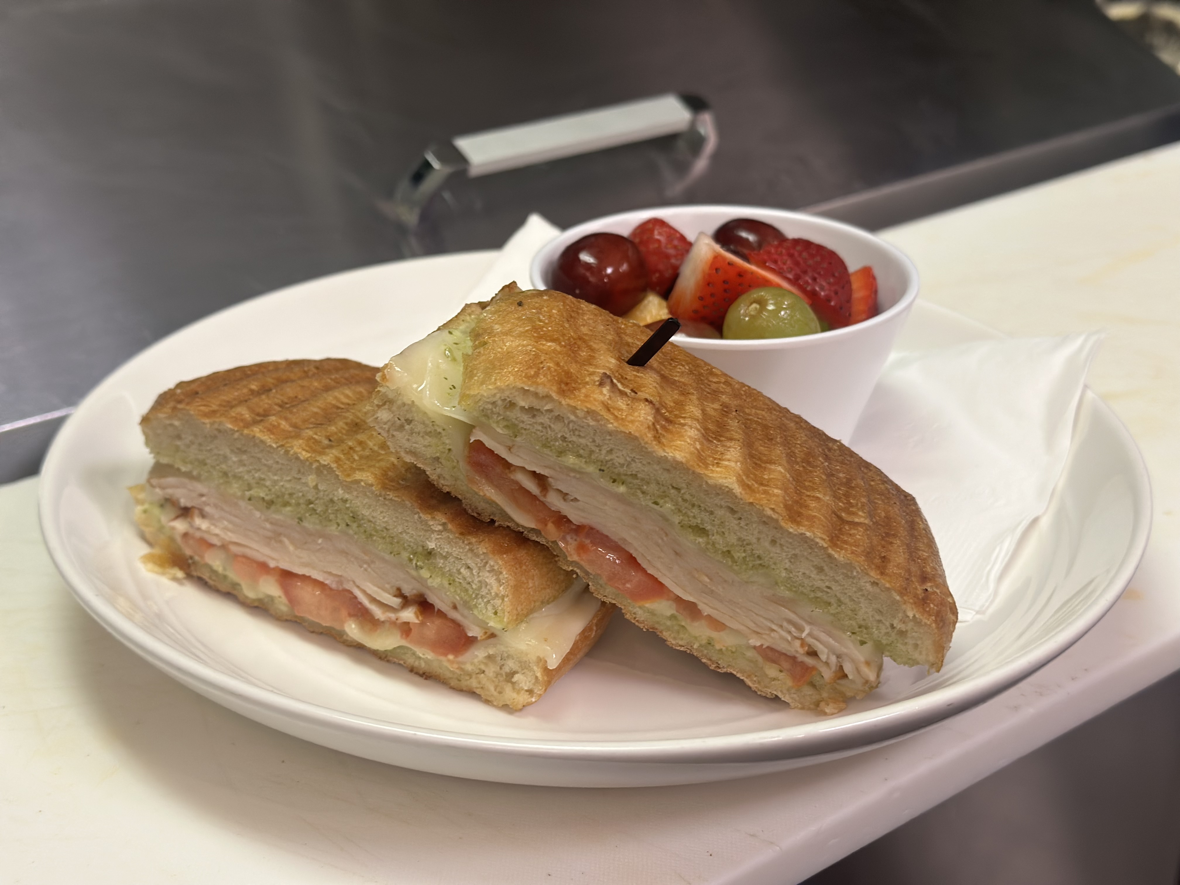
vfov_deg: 30.3
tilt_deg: -26.3
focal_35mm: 48
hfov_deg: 39.7
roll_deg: -0.1
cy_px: 442
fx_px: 1636
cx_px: 590
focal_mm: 6.86
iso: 125
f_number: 1.78
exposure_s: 1/60
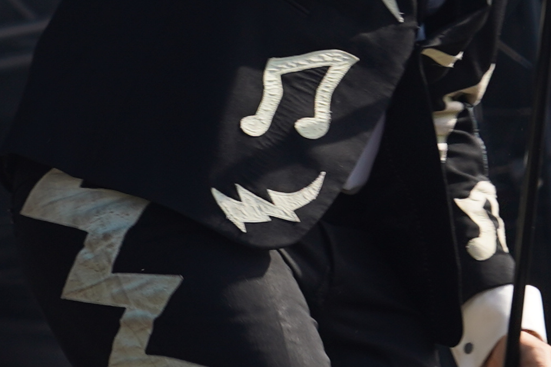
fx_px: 7299
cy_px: -352
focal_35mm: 477
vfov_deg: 2.9
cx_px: 370
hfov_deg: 4.3
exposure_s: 1/200
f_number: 6.3
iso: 100
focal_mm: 81
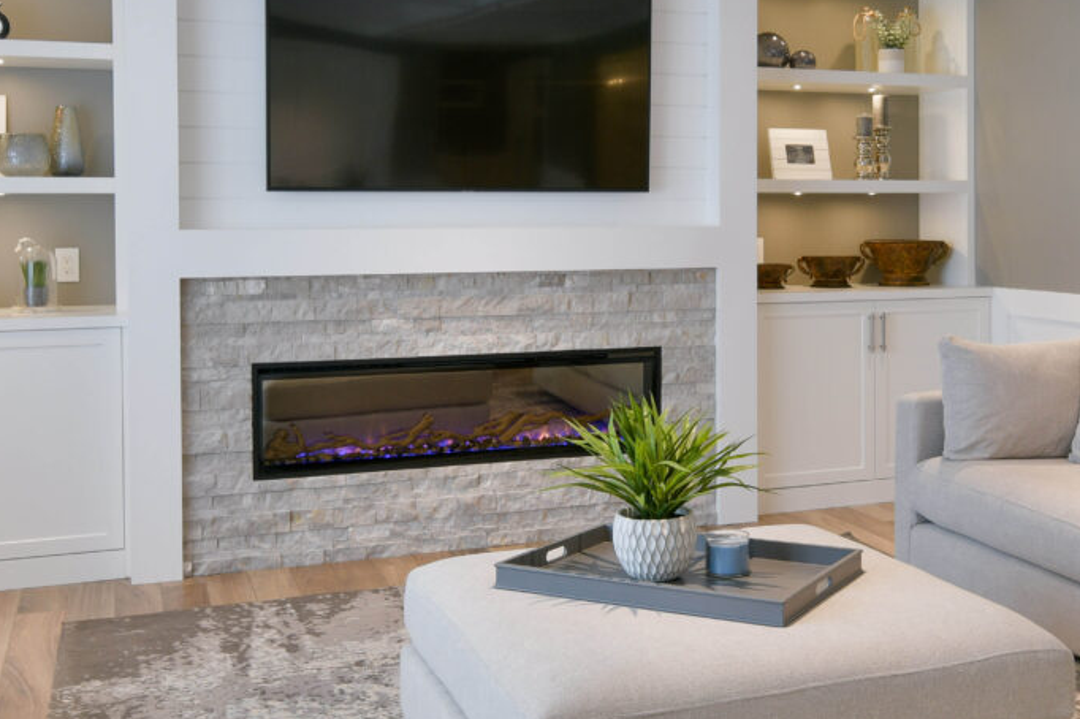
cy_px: 210
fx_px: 1319
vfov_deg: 30.1
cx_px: 676
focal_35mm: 44
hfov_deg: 44.2
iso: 200
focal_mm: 15
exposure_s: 1/15
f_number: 5.6
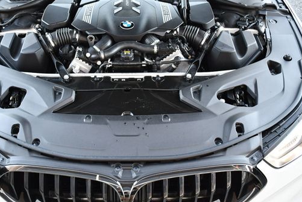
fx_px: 386
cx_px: 121
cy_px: 80
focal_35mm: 46
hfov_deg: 42.5
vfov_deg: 29.2
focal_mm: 18
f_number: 3.5
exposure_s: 1/200
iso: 800
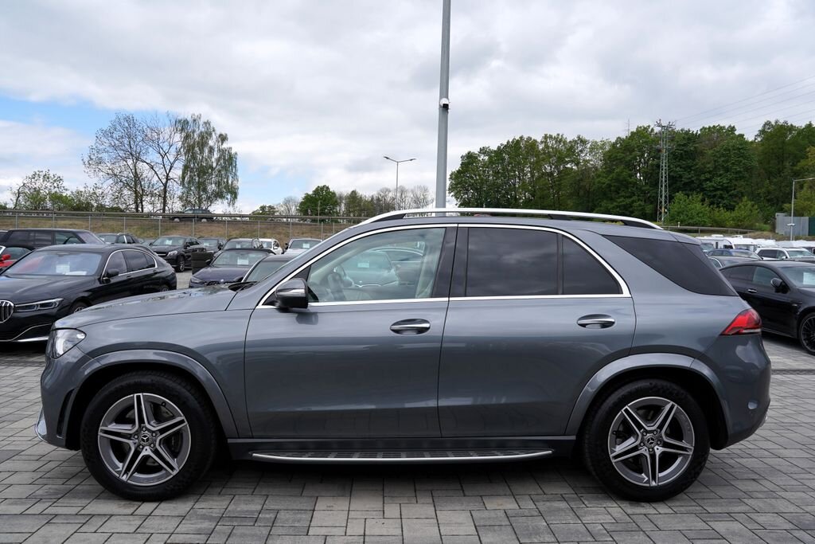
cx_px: 408
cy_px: 272
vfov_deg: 53.1
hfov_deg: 73.7
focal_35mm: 24
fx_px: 543
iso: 100
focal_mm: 24
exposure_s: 1/320
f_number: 8
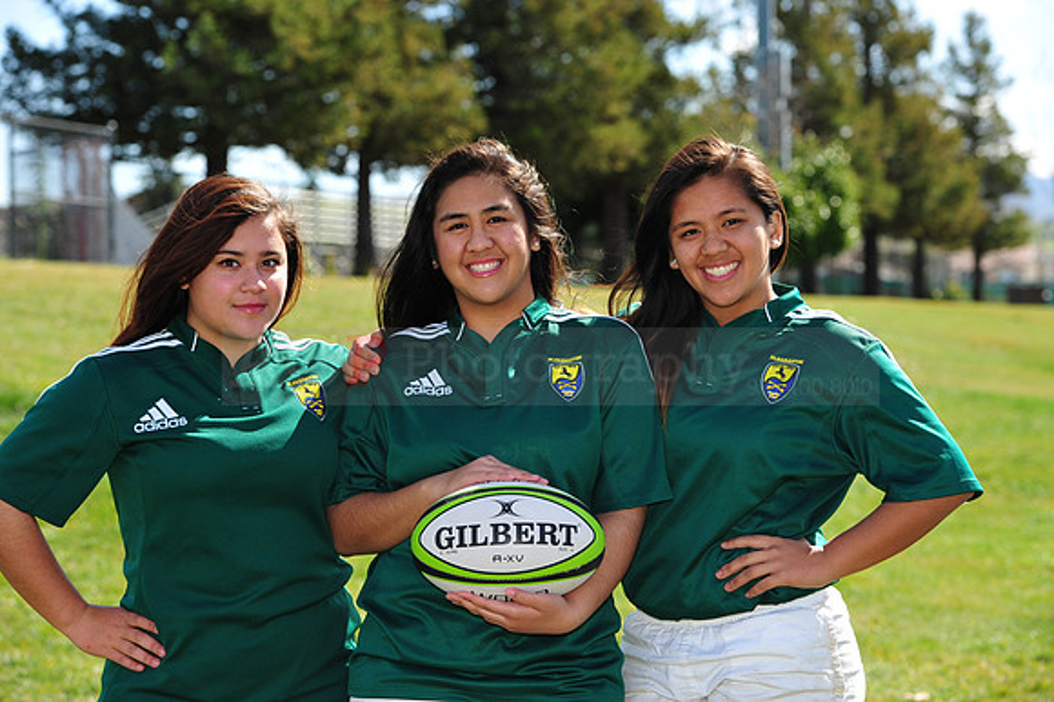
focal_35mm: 105
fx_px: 3072
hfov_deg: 19.5
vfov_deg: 13.0
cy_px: 351
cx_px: 527
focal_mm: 105
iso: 200
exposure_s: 1/400
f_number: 5.6
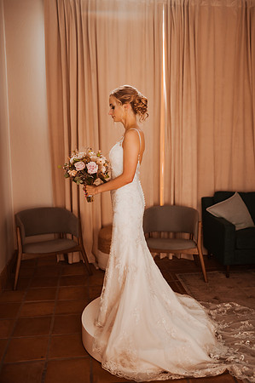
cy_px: 192
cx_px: 128
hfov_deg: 37.8
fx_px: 373
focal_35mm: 35
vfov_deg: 54.5
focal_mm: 35
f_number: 1.8
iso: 320
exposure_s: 1/1250
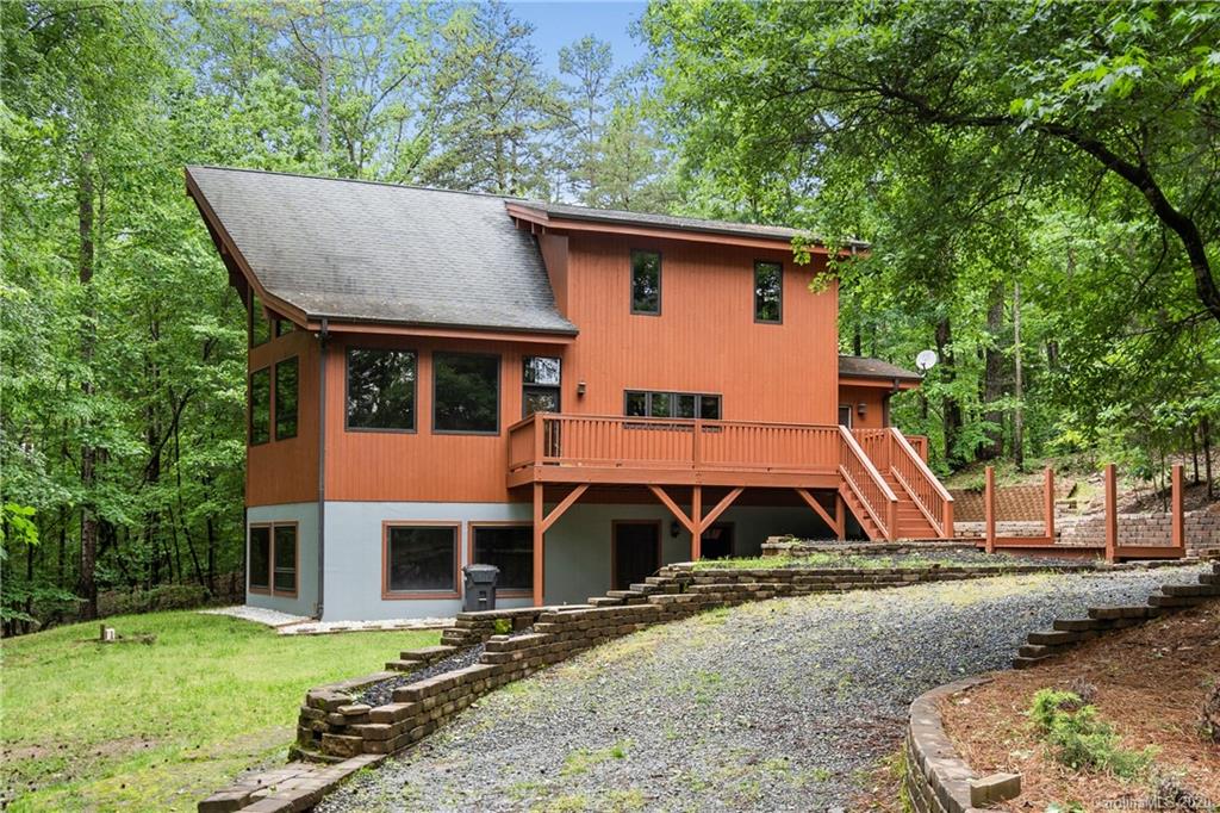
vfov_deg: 73.7
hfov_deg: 96.8
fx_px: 542
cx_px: 610
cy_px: 406
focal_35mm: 16
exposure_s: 1/60
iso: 100
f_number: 4.5
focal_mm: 16
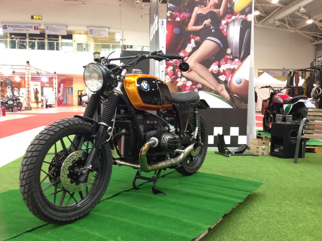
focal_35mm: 33
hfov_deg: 55.4
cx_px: 161
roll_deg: -0.4
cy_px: 120
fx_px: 307
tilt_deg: -5.7
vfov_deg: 42.9
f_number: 2.4
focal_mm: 4.12
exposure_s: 1/20
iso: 125
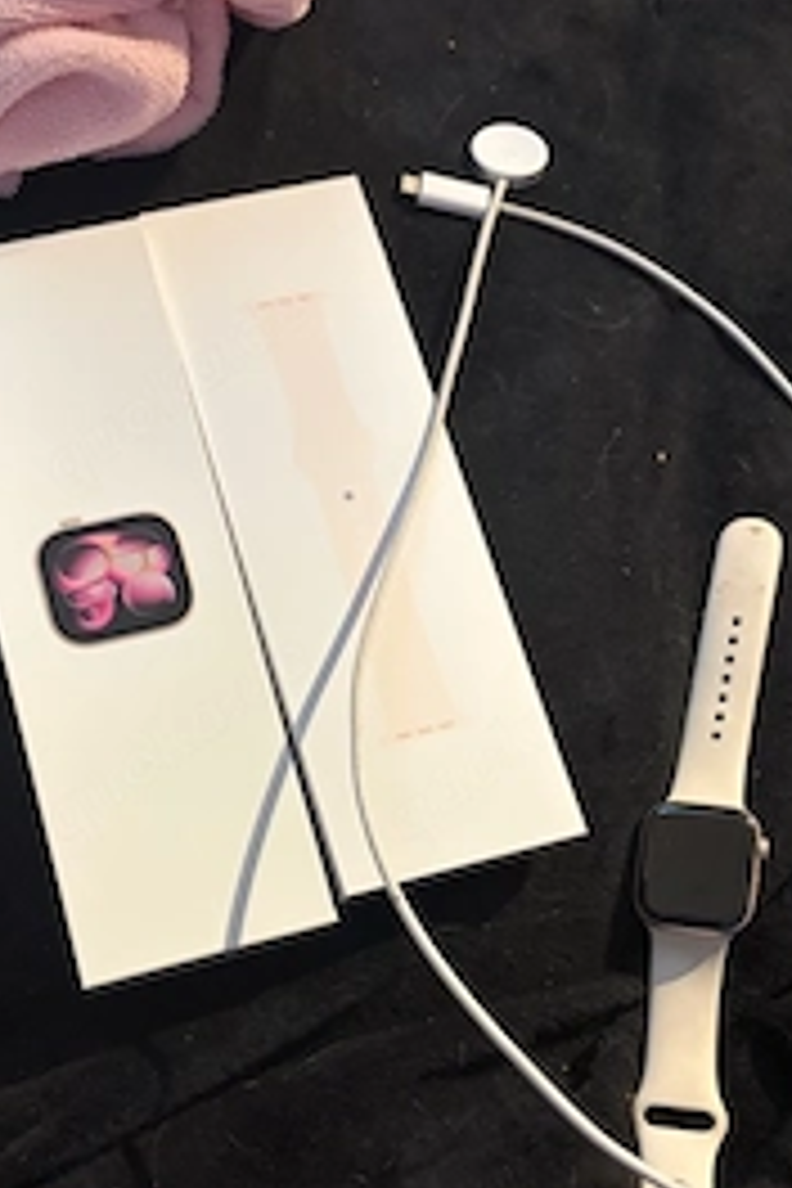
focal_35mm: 41
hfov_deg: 32.4
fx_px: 1353
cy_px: 788
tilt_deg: -64.5
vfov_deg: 46.7
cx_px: 274
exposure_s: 1/33
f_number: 1.6
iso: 400
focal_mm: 5.96
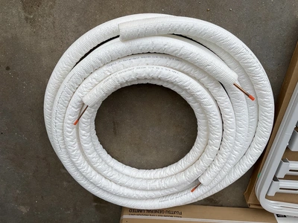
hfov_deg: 61.7
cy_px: 112
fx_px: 250
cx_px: 149
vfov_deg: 48.2
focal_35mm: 29
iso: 25
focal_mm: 3
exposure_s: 1/599
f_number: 1.8
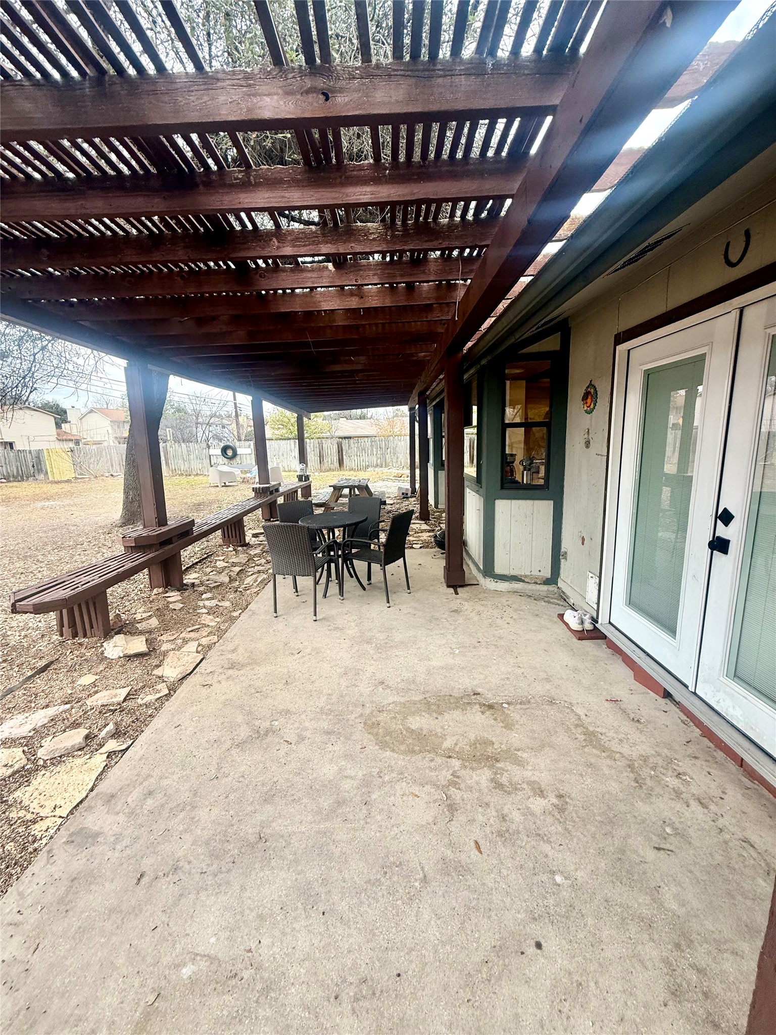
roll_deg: +1.7
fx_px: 418
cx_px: 388
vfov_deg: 102.1
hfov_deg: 85.7
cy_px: 518
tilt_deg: -9.9
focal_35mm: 14
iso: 80
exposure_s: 1/99
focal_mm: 2.22
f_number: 2.2
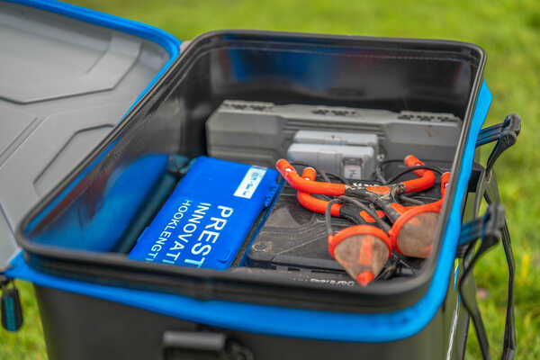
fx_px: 1050
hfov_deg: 28.8
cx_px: 270
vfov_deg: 19.5
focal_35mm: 70
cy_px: 180
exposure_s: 1/200
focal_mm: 70
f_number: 2.8
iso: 320
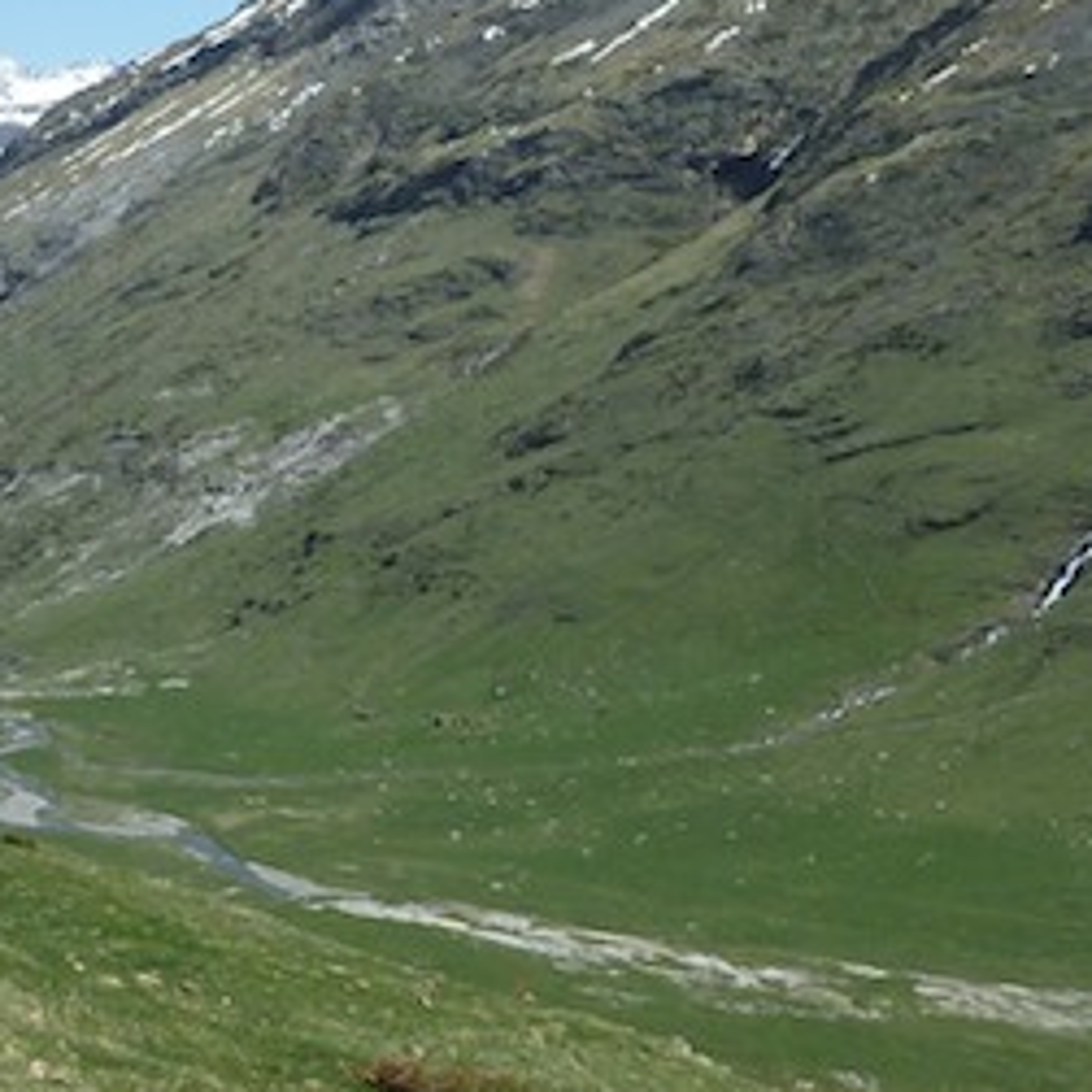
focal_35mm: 81
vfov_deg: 21.4
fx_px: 2891
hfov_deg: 20.1
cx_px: -213
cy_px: 531
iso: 80
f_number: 5
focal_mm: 4.4
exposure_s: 1/400
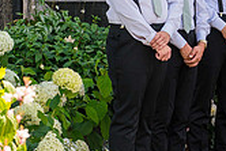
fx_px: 1709
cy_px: 5
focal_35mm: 272
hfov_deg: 7.4
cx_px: 344
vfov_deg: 5.1
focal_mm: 78
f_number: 5.6
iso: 400
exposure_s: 1/400
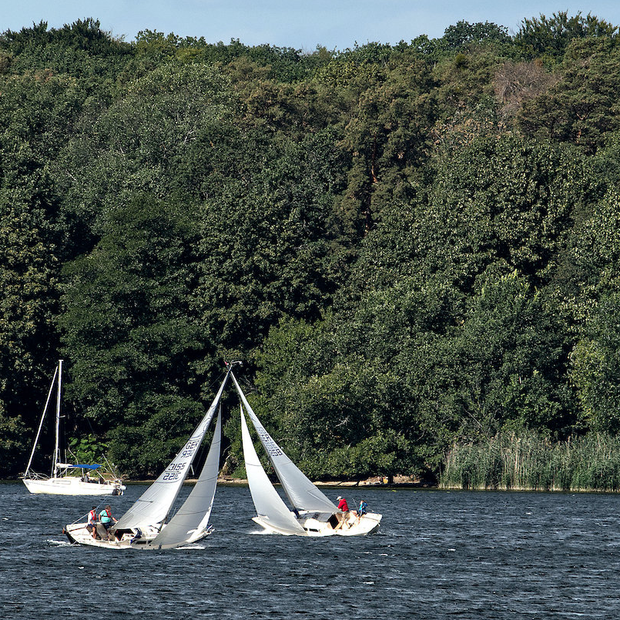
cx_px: 239
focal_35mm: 762
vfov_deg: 2.3
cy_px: 310
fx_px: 15441
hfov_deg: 2.3
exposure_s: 1/800
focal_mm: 400
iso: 250
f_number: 8
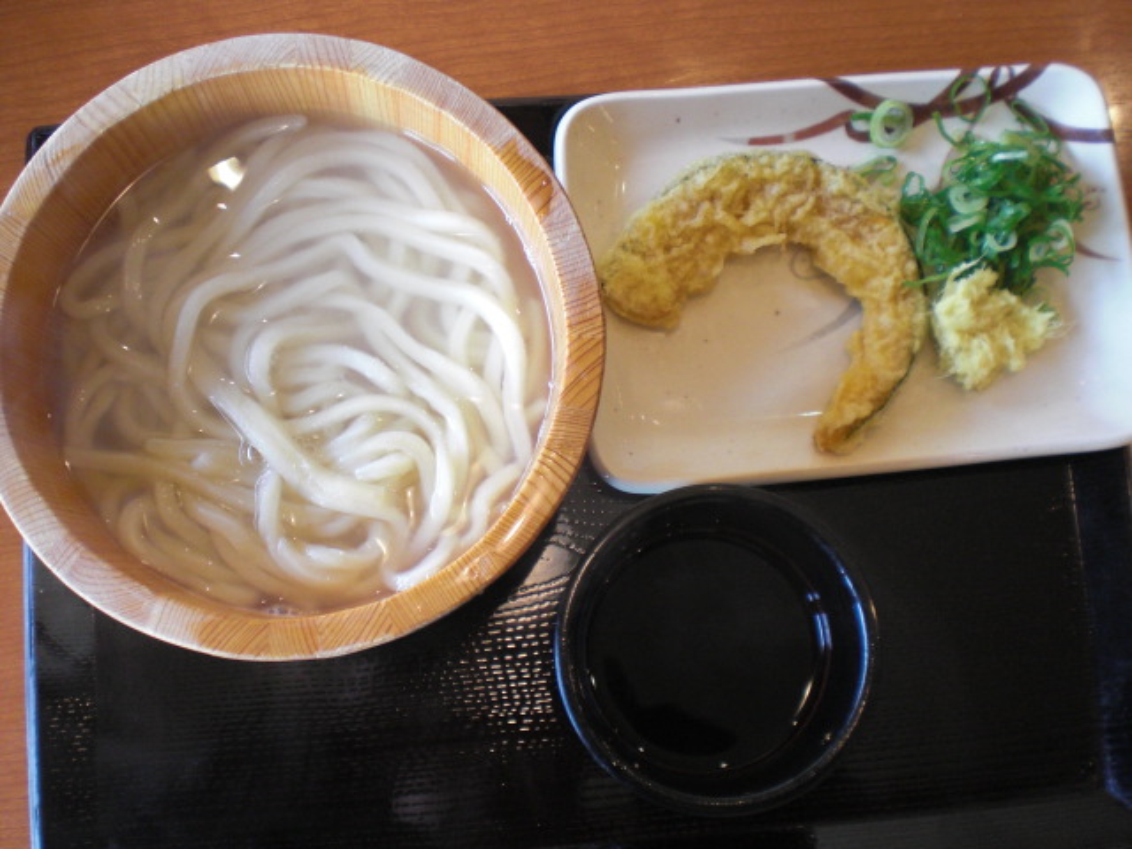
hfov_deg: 49.0
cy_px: 424
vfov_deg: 37.7
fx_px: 1243
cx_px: 566
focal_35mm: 38
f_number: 3.1
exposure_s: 1/80
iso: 200
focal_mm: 6.3
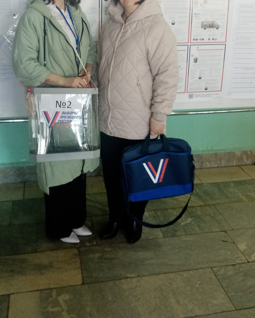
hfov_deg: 39.2
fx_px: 358
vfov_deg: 46.9
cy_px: 98
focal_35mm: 38
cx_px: 123
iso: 293
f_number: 1.8
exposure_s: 1/33.3
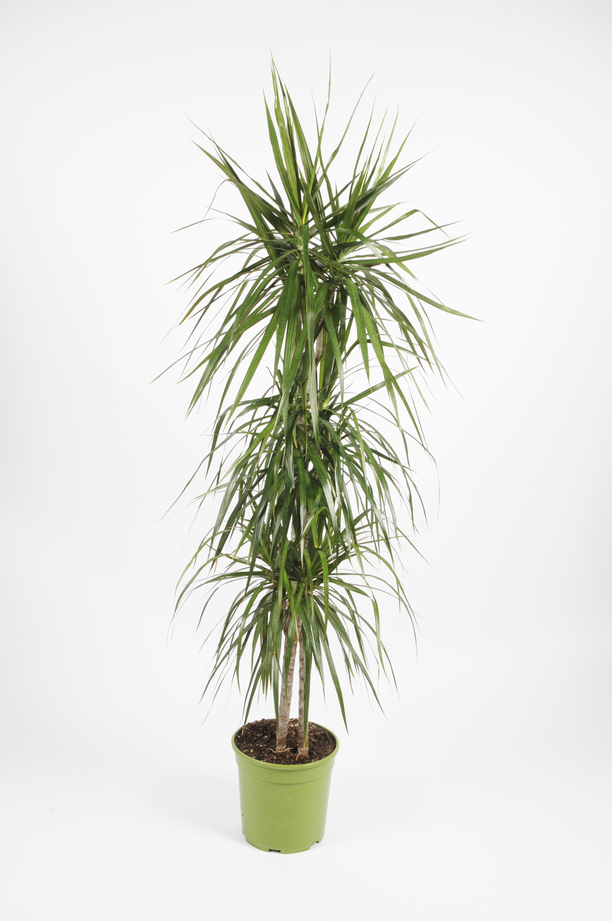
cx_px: 306
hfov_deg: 39.9
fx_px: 844
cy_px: 460
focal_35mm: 33
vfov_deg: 57.3
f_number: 14
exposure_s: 1/125
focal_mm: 22
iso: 250
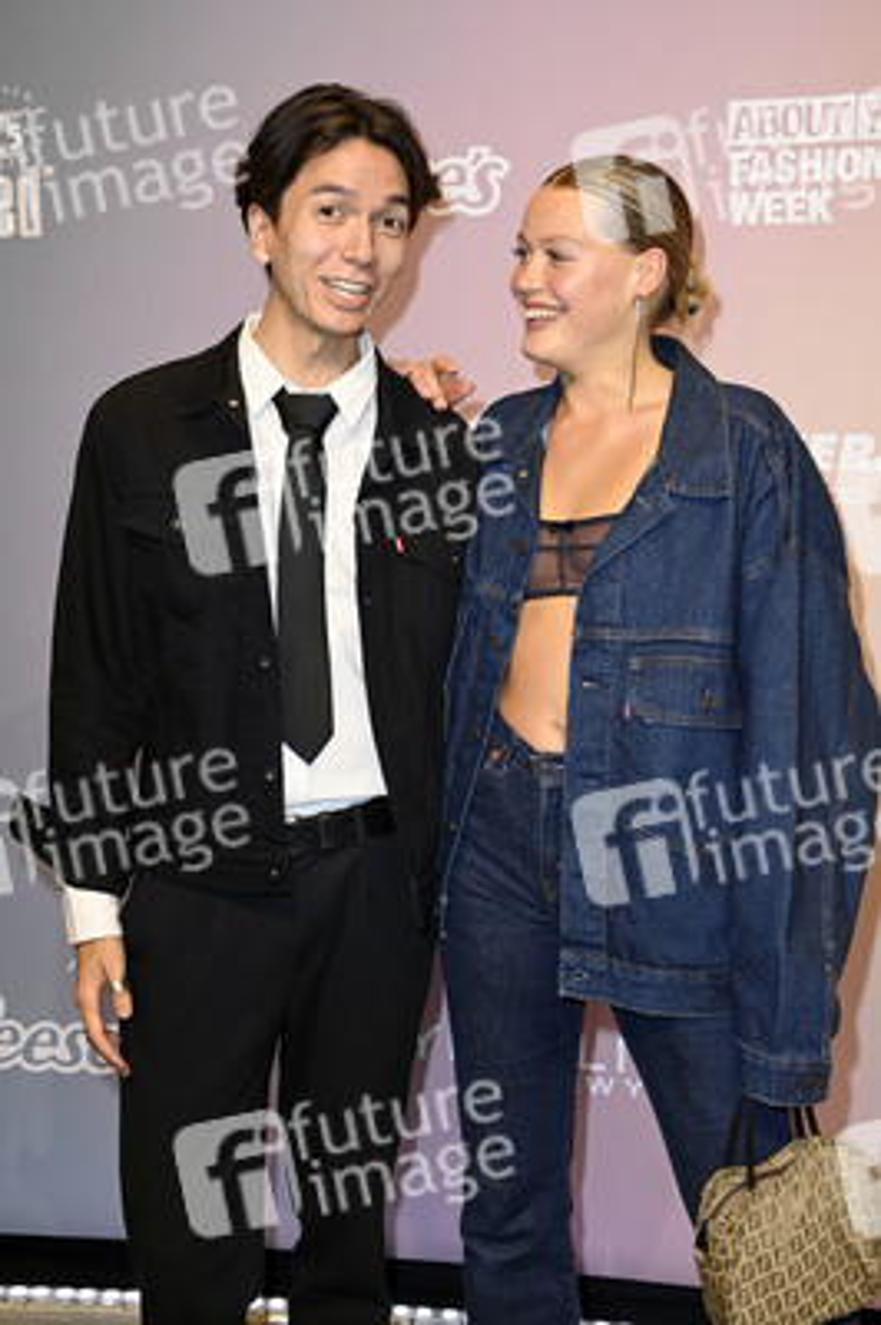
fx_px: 2022
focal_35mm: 55
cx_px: 440
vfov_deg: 36.3
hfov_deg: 24.6
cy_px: 662
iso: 400
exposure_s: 1/160
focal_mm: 55
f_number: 5.6
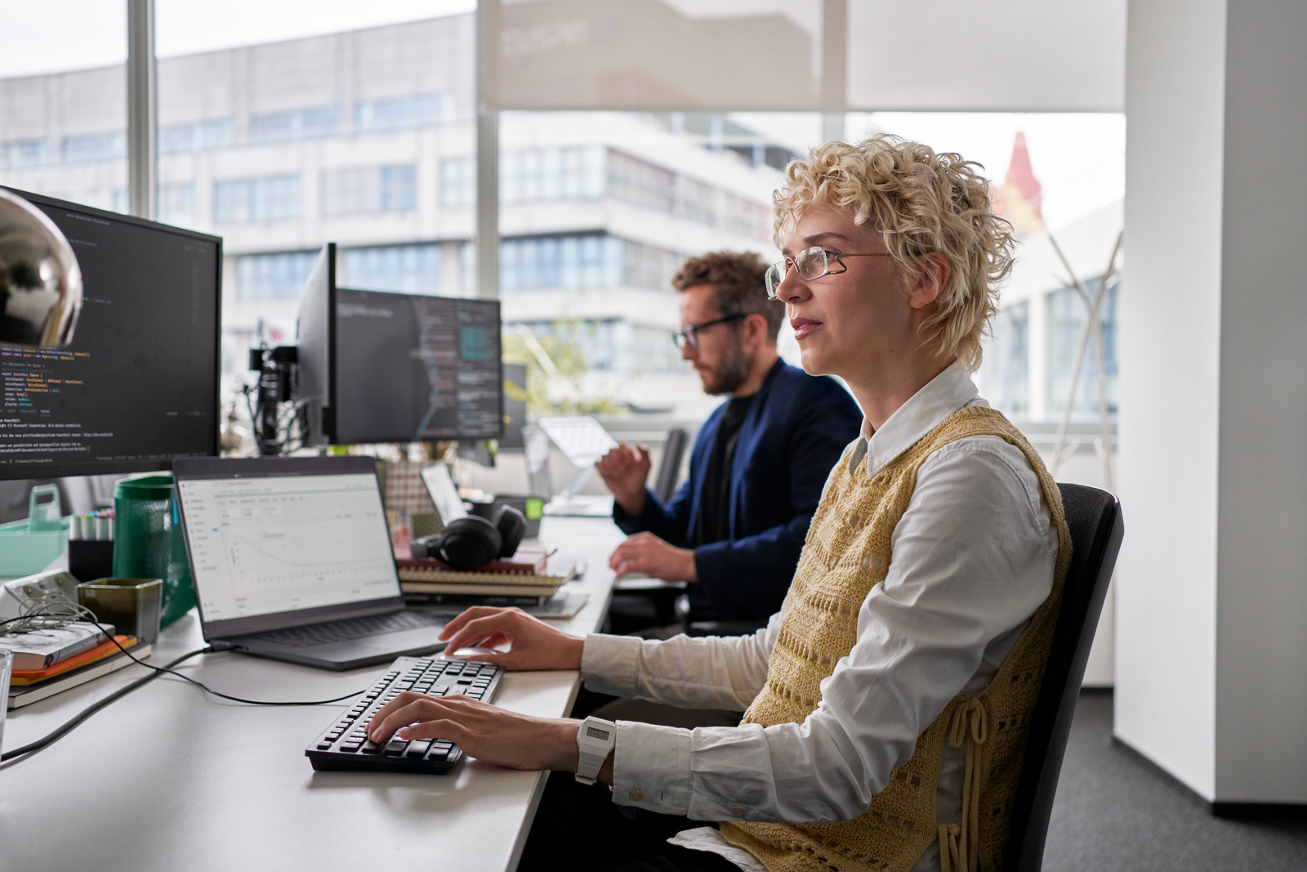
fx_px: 1271
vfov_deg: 37.9
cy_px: 436
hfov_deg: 54.4
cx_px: 654
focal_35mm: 35
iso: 800
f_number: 2.8
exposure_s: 1/320
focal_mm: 35
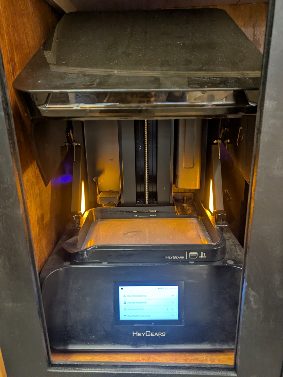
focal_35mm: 25
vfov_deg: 69.4
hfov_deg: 54.9
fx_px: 272
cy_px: 188
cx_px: 142
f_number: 1.89
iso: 152
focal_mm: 5.43
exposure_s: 1/24
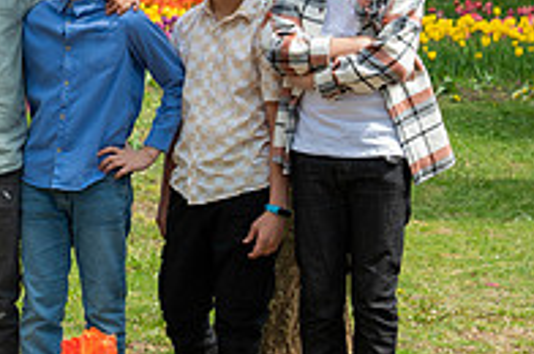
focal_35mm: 178
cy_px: 147
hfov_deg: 11.2
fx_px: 2636
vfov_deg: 7.7
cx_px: -199
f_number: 5
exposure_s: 1/500
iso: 400
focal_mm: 60
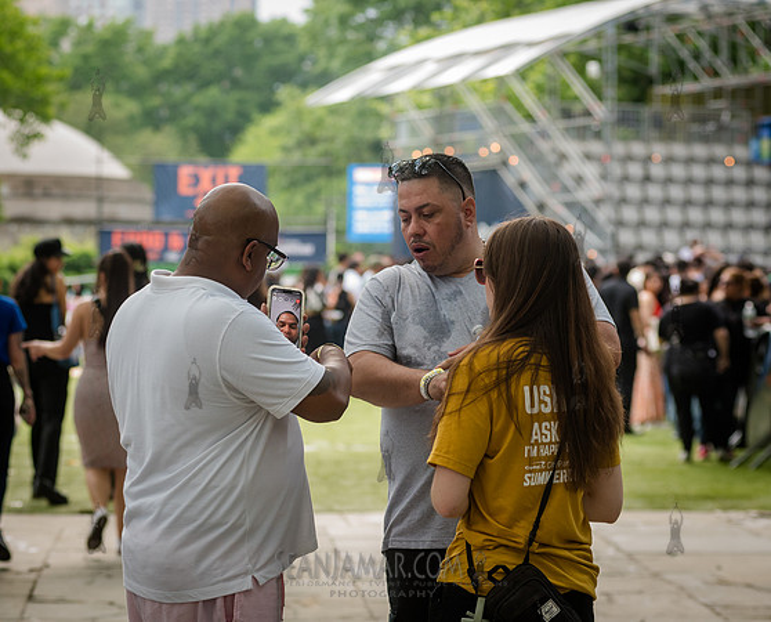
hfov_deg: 14.9
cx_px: 390
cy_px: 337
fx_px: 2946
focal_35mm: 129
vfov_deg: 12.0
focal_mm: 105
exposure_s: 1/400
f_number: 4
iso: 1000
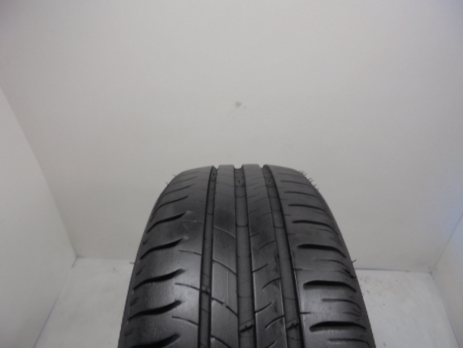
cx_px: 232
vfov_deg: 53.1
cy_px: 174
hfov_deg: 67.3
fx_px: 348
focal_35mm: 26
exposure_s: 1/30
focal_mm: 4.6
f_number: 3.5
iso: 100
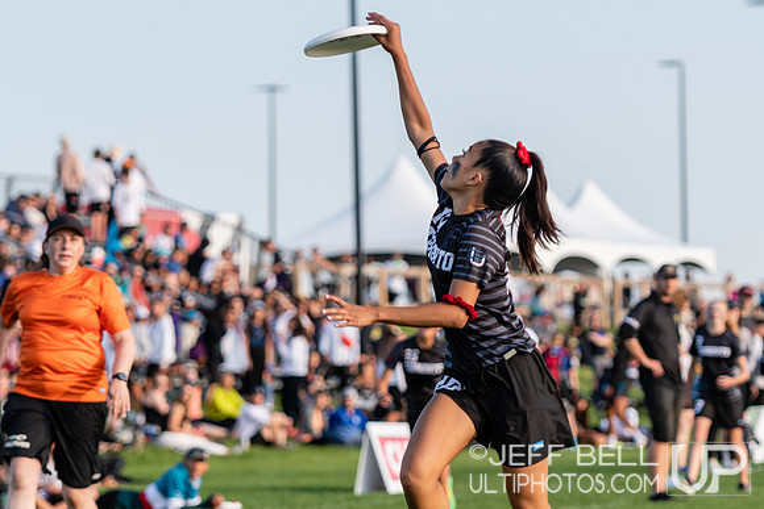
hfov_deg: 10.1
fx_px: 4307
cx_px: 448
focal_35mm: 203
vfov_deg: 6.8
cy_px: 274
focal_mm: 110
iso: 100
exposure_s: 1/1000
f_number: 2.8
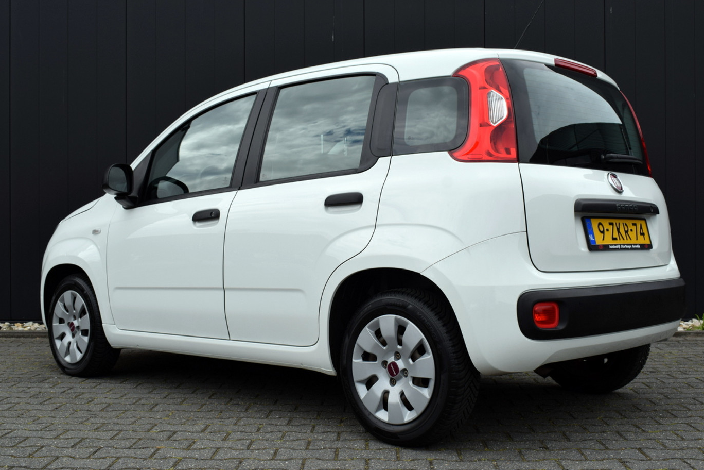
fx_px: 870
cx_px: 360
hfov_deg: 44.0
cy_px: 239
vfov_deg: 30.2
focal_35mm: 45
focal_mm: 29
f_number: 9
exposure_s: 1/320
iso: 200
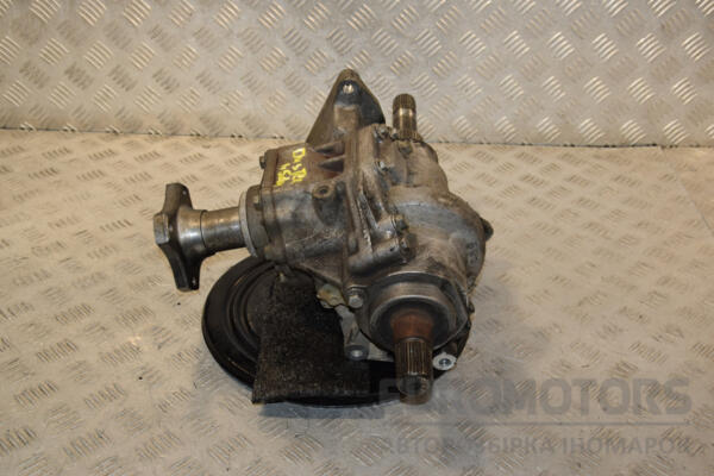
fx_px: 952
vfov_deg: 28.1
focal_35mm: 48
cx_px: 357
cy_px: 238
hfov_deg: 41.1
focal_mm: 32
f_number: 8
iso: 800
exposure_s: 1/200
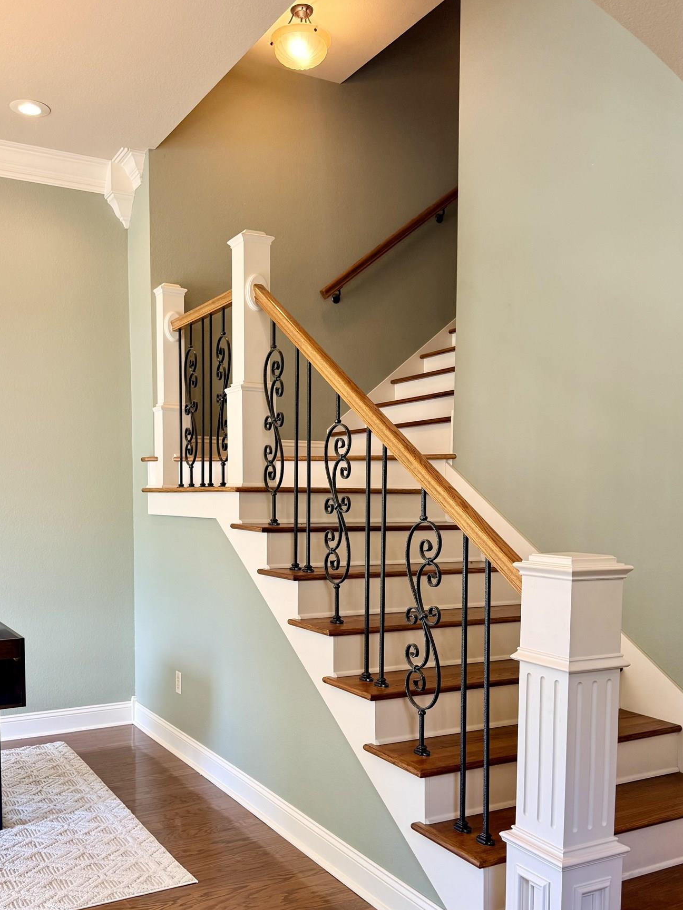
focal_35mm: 32
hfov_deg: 44.0
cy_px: 559
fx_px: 842
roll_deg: -0.4
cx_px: 284
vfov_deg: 56.2
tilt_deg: -4.3
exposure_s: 1/120
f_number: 1.78
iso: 125
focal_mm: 6.76
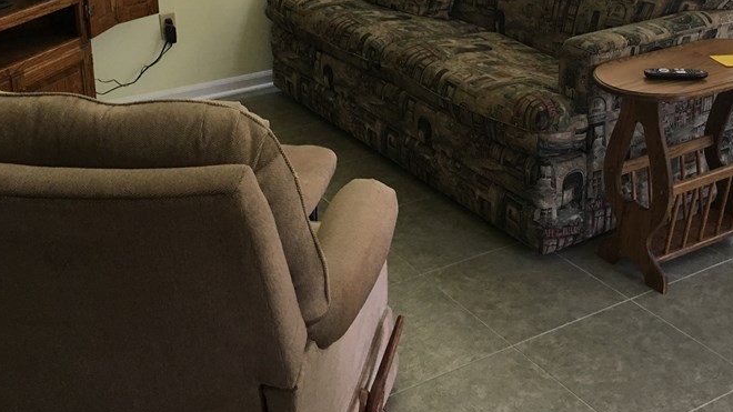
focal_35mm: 49
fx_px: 952
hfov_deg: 42.1
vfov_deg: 23.7
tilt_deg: -14.7
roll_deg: +1.1
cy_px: 33
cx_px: 363
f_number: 2.2
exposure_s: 1/30
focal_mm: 4.15
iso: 40
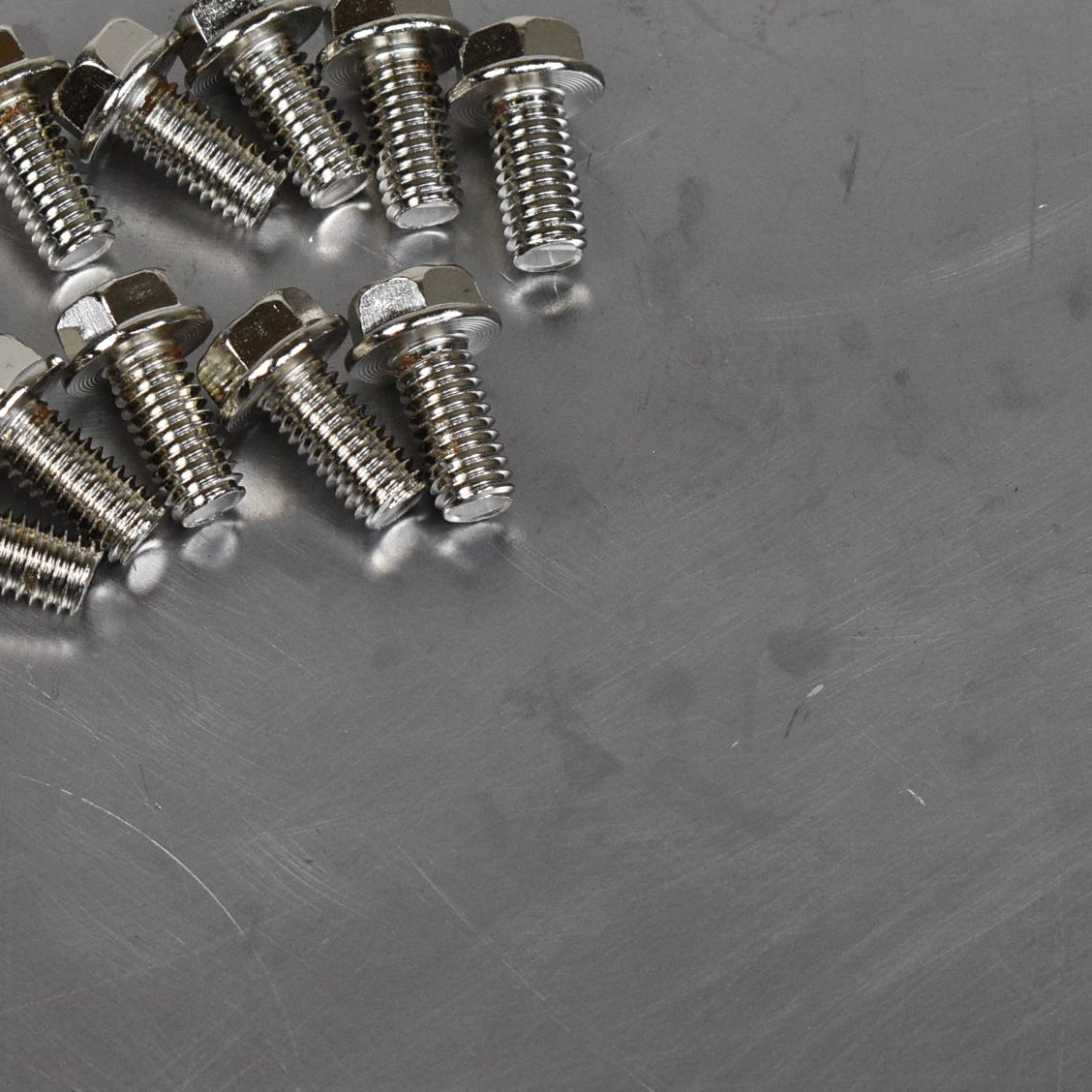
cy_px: 293
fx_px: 6643
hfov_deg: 9.4
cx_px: 222
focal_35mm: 186
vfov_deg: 9.4
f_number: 7.1
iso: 1250
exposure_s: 1/200
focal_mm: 55
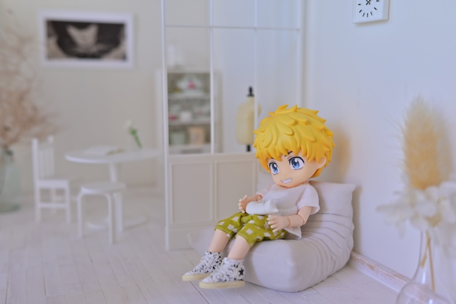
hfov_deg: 48.4
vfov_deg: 33.4
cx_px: 228
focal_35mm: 40
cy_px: 152
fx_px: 507
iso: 320
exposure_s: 1/80
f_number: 4
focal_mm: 40
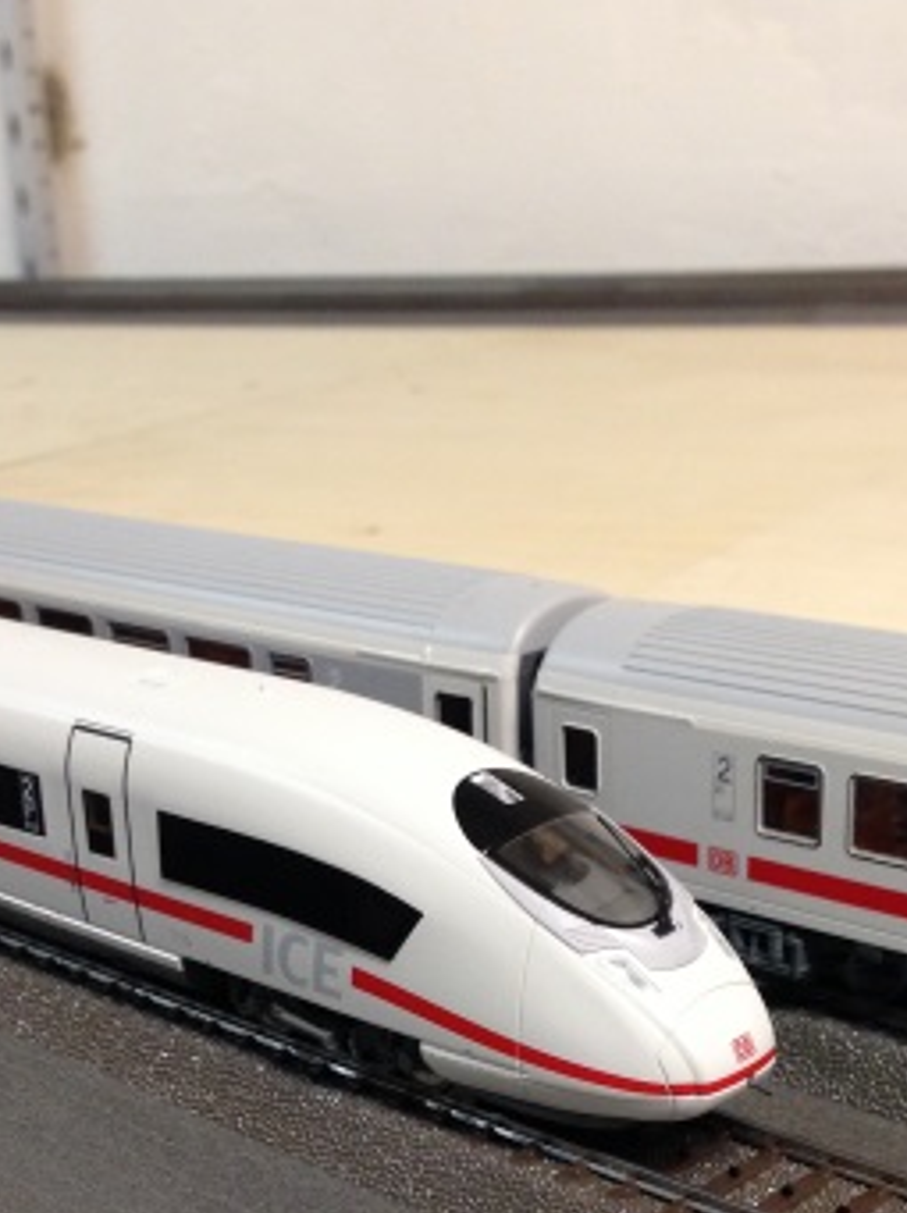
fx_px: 2170
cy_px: 1049
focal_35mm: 62
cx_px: 356
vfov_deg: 30.1
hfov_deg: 23.6
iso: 125
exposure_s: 1/20
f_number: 2.4
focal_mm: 4.12
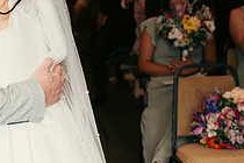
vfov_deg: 9.9
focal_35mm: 138
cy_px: 67
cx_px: -28
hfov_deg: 14.5
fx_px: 935
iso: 640
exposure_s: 1/160
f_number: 3.5
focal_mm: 50
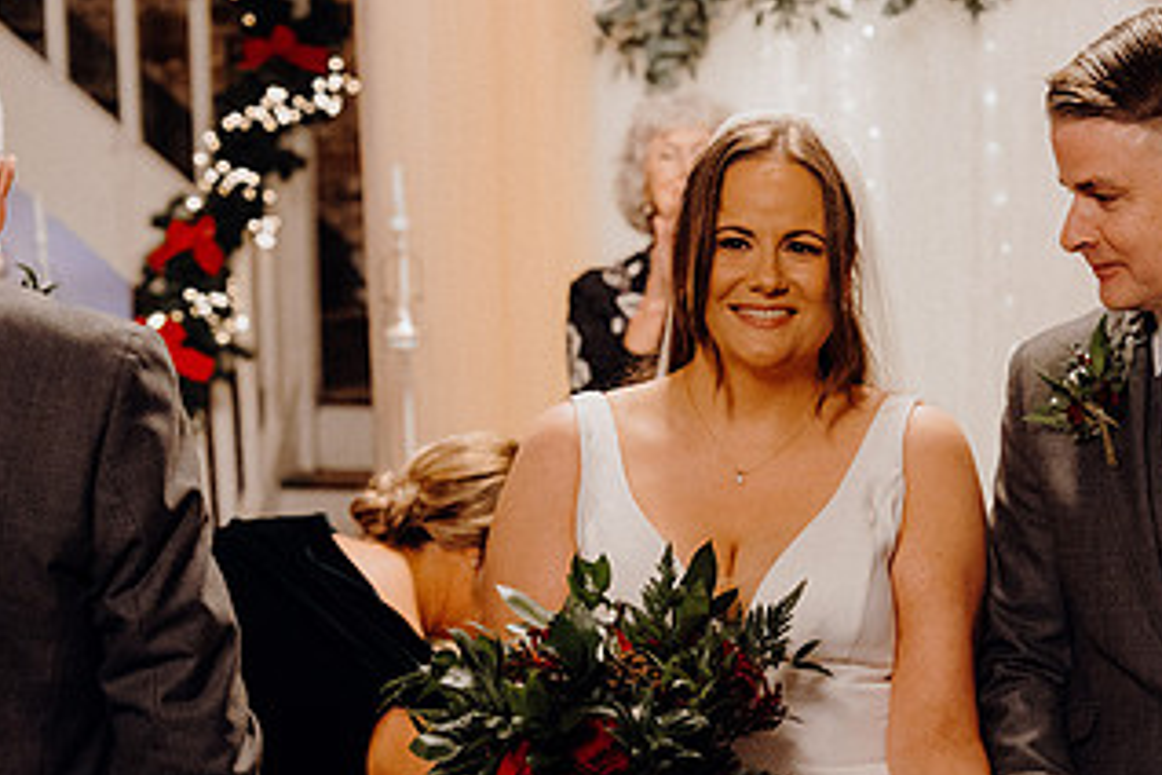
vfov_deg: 12.1
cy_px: 645
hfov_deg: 17.9
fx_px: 3647
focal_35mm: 113
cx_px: 1019
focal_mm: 62
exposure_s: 1/160
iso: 4000
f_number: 3.5
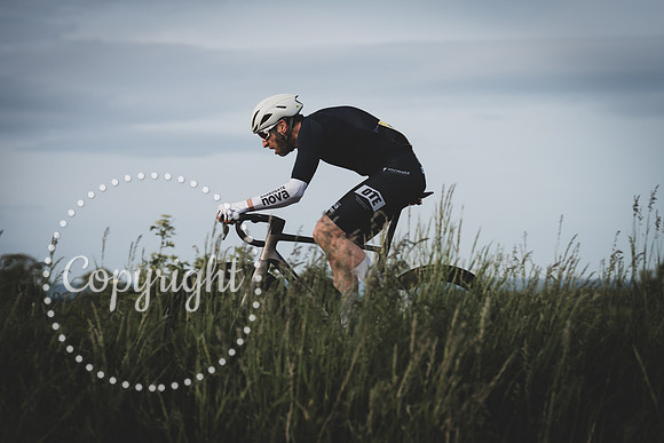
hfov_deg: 16.7
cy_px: 187
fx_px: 2258
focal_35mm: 122
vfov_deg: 11.2
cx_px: 383
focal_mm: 106
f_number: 4
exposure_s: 1/1000
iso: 200
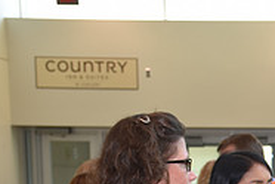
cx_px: 418
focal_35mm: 150
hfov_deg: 12.9
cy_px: 275
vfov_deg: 8.9
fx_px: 1146
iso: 200
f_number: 5
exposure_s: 1/60
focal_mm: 32
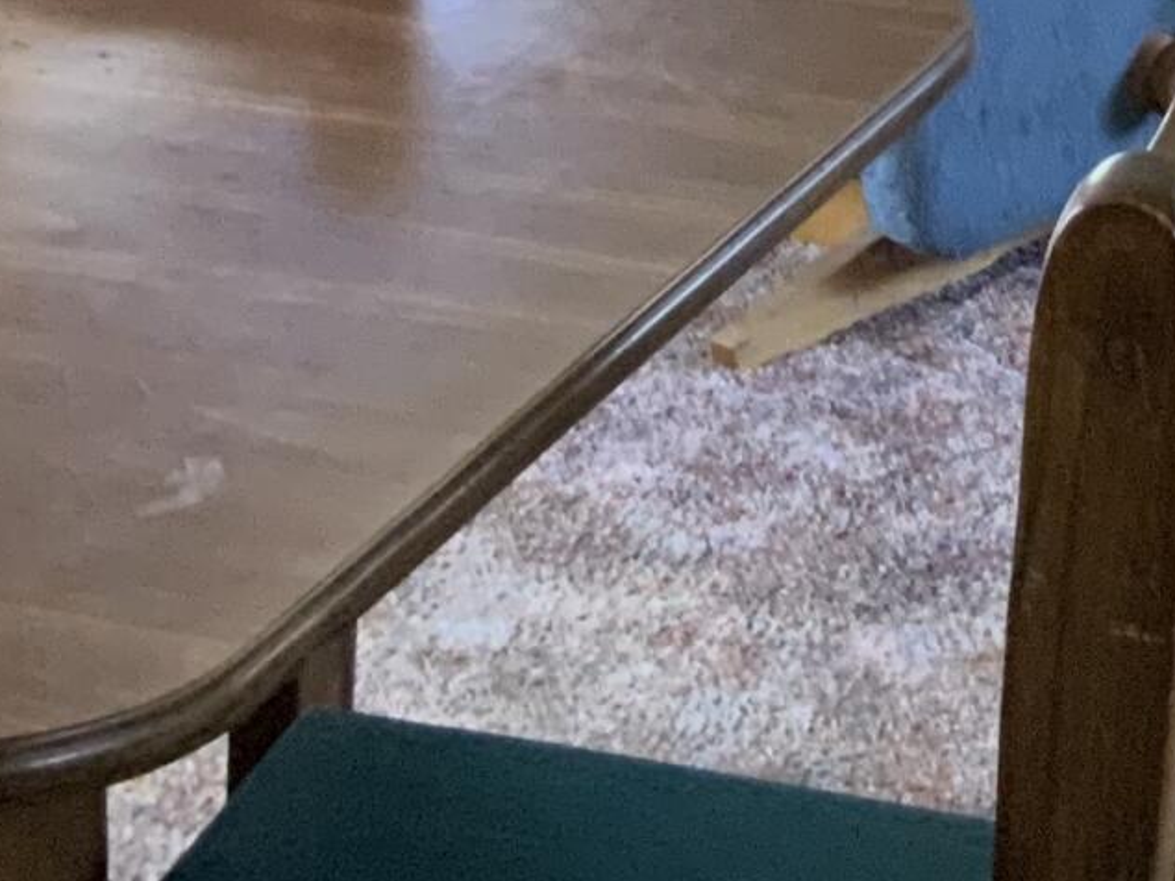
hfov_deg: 14.1
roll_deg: -1.8
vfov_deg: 10.0
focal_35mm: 137
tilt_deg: -6.7
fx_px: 4649
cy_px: -914
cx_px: 1282
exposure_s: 1/60
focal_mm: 3
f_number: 1.8
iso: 160
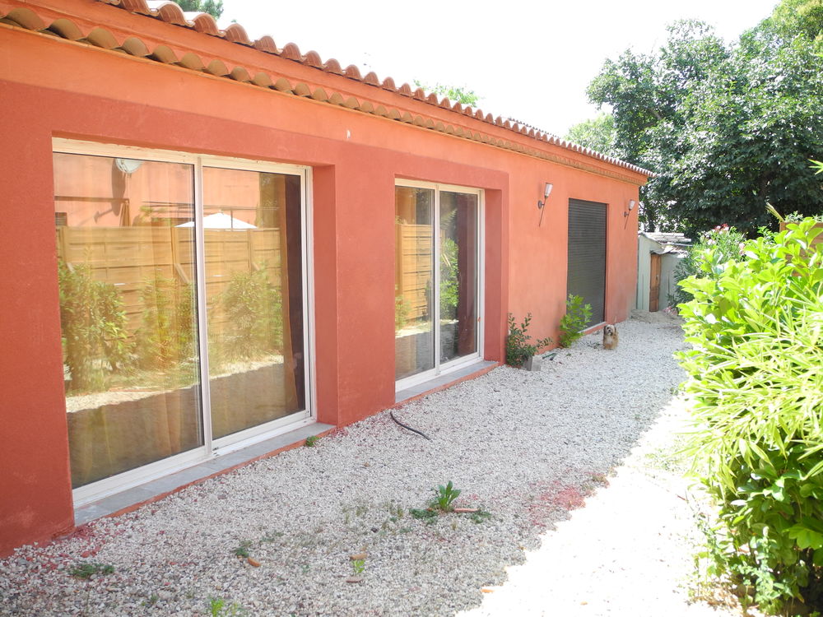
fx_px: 666
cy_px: 308
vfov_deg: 49.7
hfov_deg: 63.4
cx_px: 412
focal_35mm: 28
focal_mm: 6
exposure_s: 1/200
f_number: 2.8
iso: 100
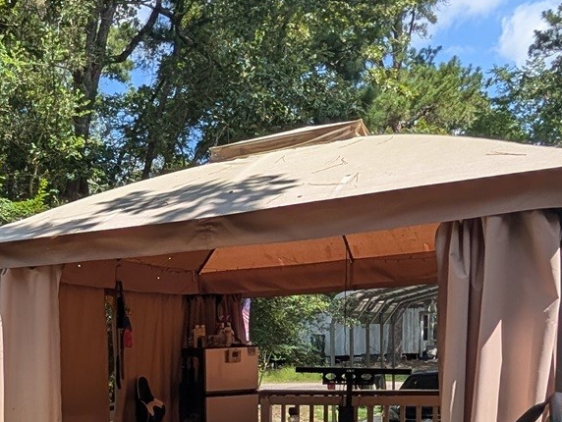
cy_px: 445
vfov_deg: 30.6
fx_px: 699
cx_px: 62
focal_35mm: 43
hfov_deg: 40.7
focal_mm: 2.02
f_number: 1.7
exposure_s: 1/1626
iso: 48
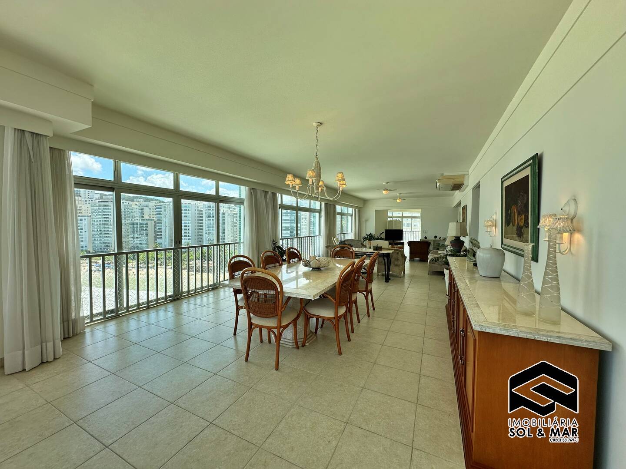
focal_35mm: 14
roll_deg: -0.6
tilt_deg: -2.3
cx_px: 313
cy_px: 234
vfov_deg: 85.7
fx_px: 253
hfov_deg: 102.1
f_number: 2.2
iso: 40
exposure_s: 1/622
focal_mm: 2.22
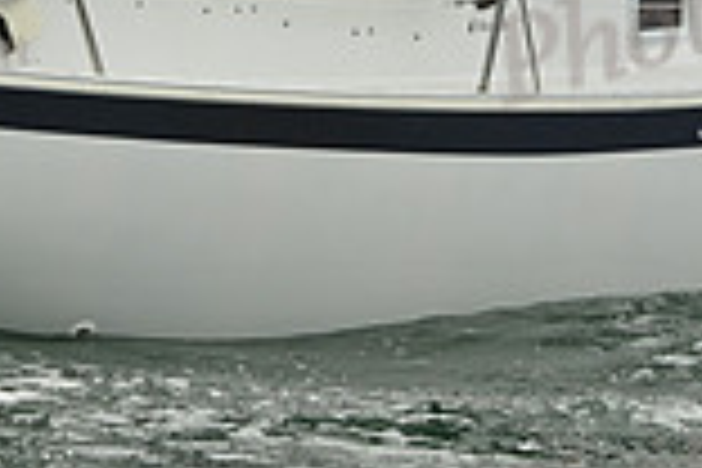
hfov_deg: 5.7
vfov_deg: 3.8
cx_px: 266
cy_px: -182
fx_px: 7097
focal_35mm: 364
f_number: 11
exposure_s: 1/800
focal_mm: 98
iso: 320
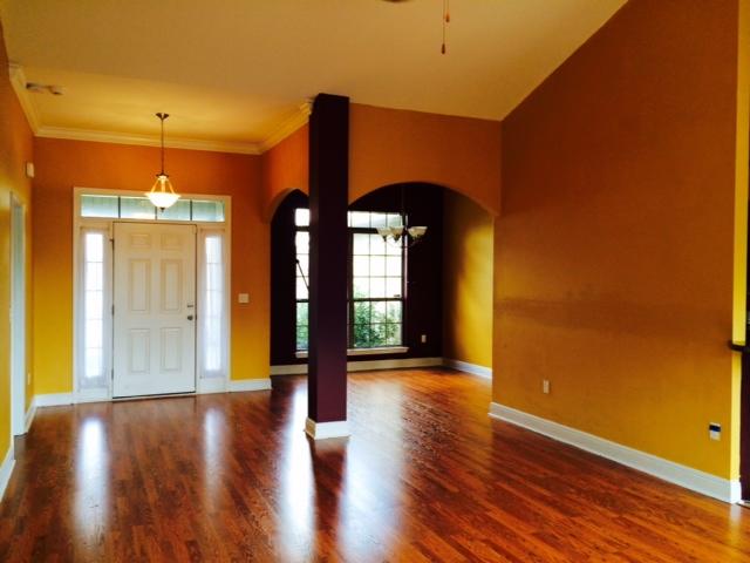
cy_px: 282
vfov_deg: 46.8
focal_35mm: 30
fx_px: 650
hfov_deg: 60.0
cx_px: 375
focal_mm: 4.12
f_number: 2.2
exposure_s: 1/60
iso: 50
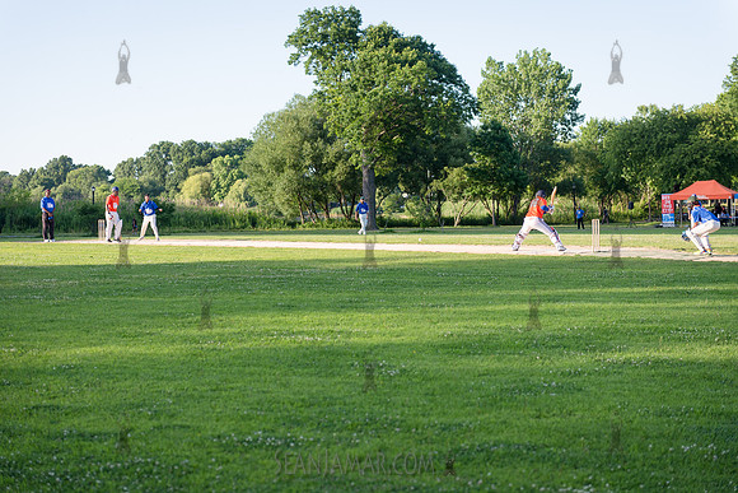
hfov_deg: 28.8
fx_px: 1435
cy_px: 246
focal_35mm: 70
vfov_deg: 19.5
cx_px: 369
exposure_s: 1/2500
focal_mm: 70
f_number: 2.8
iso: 400
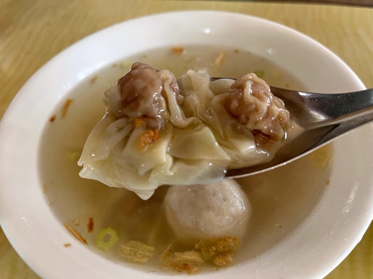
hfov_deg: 67.3
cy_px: 140
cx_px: 186
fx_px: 280
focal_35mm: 26
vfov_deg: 53.1
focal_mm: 5.1
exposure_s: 1/93
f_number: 1.6
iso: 125
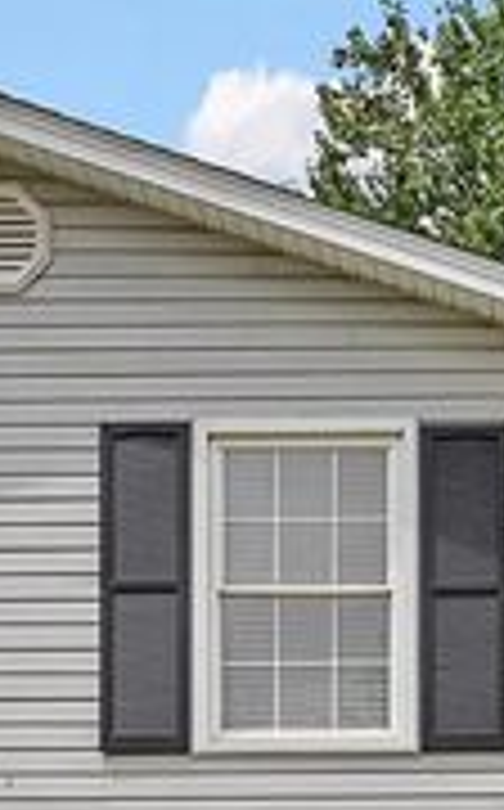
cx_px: 342
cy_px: 1030
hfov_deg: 14.0
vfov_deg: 20.5
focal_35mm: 93
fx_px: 2050
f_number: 11
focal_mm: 16
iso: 640
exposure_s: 1/200
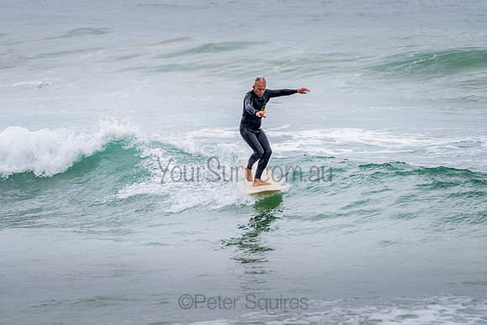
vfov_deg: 2.2
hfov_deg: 3.4
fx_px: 8299
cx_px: 256
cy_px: 153
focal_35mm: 613
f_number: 5.6
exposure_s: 1/1000
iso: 360
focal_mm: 500
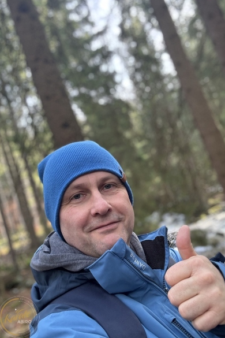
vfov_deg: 58.7
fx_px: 300
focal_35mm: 32
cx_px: 127
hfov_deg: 41.0
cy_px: 165
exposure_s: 1/60
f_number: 1.9
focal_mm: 2.69
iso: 100
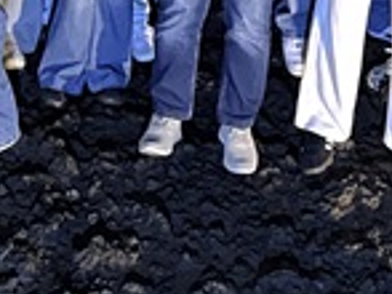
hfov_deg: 15.0
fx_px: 1482
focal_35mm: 131
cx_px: 120
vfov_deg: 9.7
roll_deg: -3.3
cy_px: -465
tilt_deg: -3.6
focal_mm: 6.76
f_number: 1.78
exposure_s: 1/20
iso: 1600
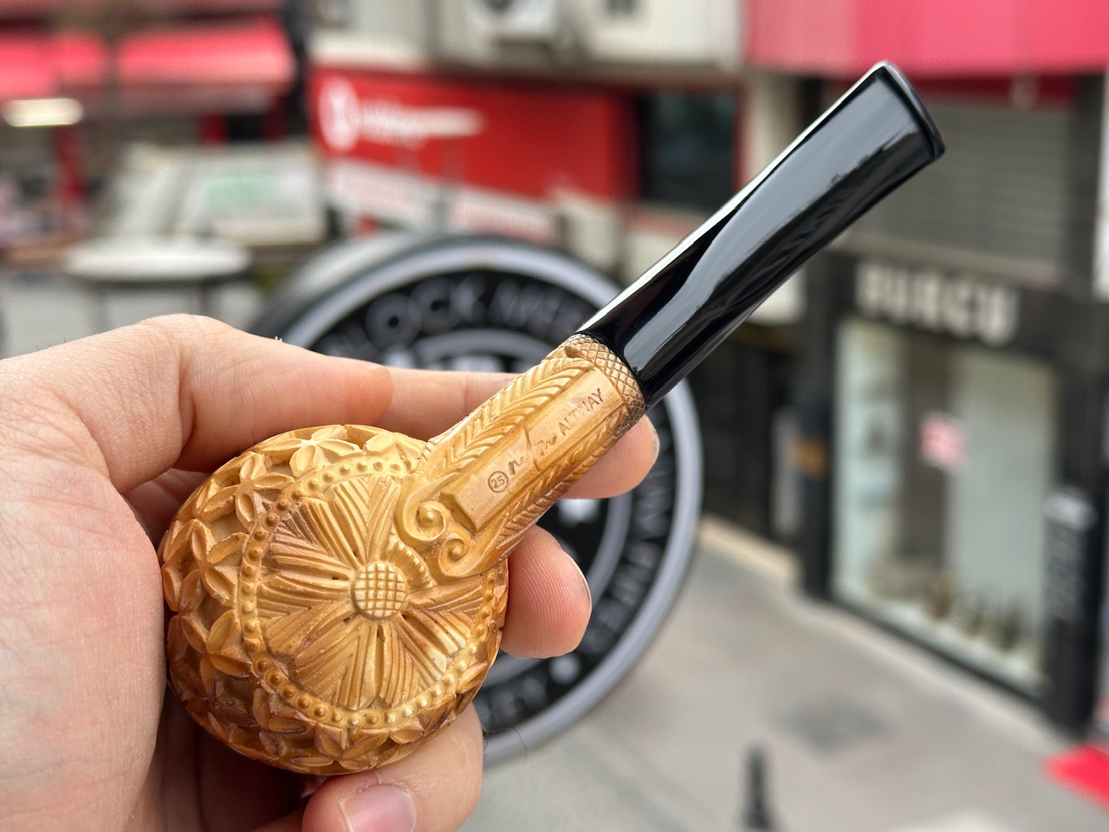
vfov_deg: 30.3
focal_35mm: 48
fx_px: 1538
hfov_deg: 39.7
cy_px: 416
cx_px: 554
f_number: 1.78
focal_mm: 6.86
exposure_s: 1/448
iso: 64
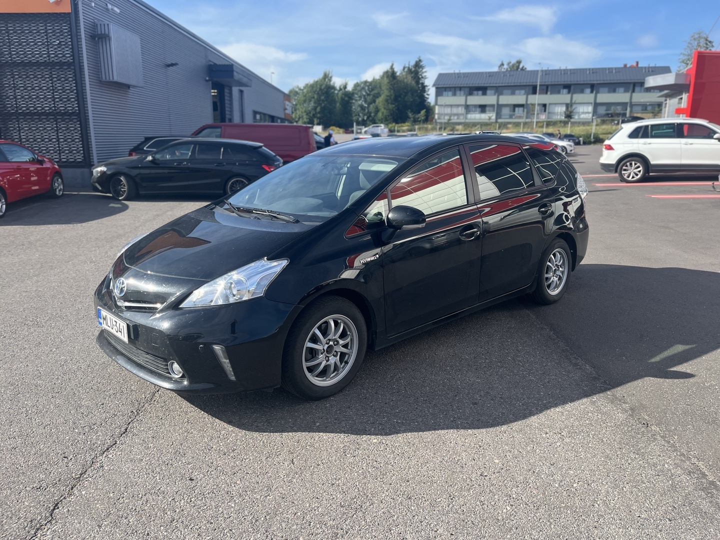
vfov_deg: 53.1
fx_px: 541
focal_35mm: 26
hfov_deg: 67.3
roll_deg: -1.4
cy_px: 270
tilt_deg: -12.8
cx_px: 360
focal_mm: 5.1
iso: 50
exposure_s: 1/1862
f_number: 1.6
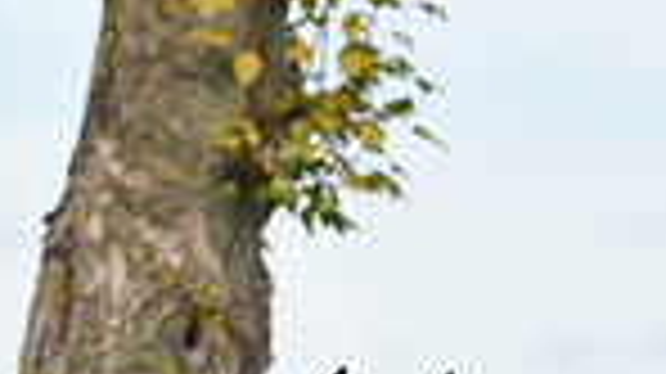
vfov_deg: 1.8
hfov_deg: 3.3
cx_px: -333
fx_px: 11612
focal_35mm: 658
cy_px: 651
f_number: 5.6
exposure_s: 1/1250
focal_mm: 160
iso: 400
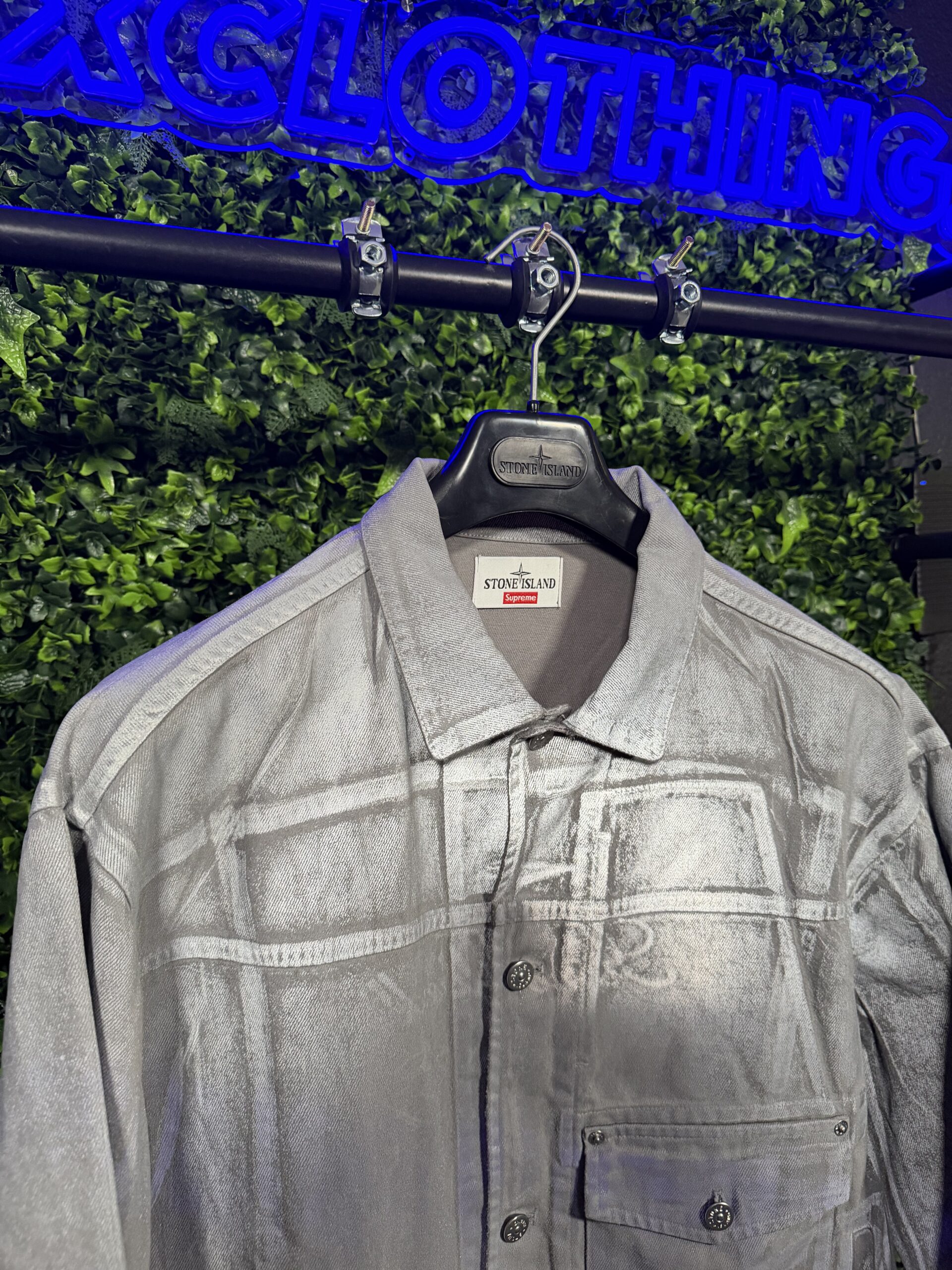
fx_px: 880
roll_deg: -0.4
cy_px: 635
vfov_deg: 71.6
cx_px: 476
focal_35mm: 24
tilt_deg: -1.5
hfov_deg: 56.8
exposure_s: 1/51
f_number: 1.78
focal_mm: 6.76
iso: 500
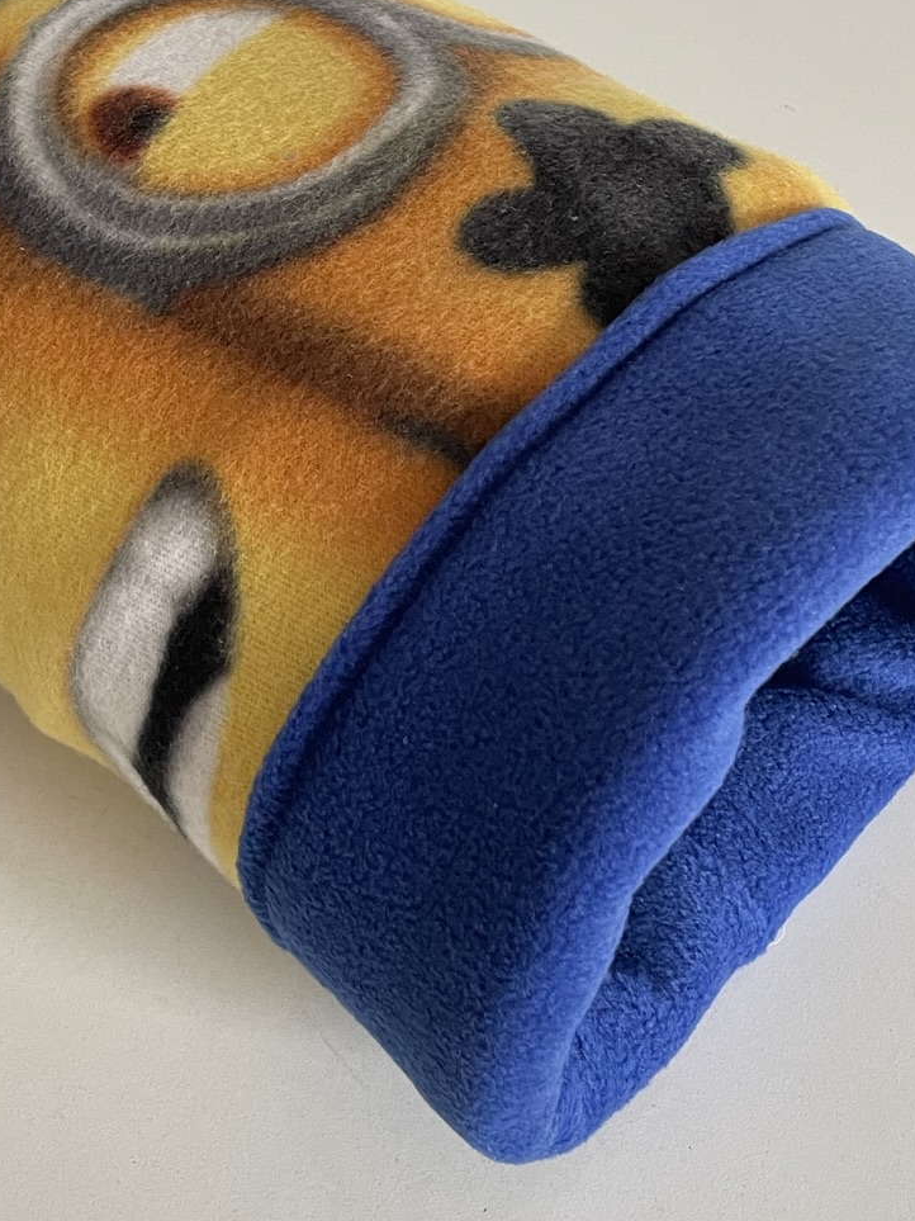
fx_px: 1904
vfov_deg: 35.2
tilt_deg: -48.8
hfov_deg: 26.9
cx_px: 309
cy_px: 420
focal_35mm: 54
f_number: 1.6
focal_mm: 4.2
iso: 200
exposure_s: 1/60
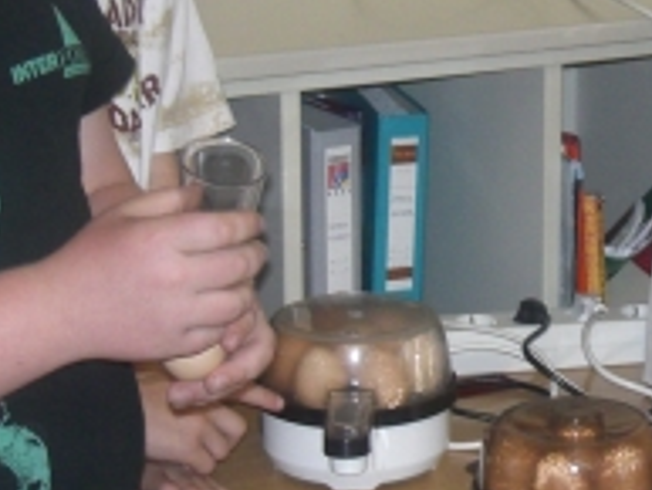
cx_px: 686
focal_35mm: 126
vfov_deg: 11.7
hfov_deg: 15.3
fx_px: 2375
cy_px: 84
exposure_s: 1/60
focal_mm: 6.3
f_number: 3.1
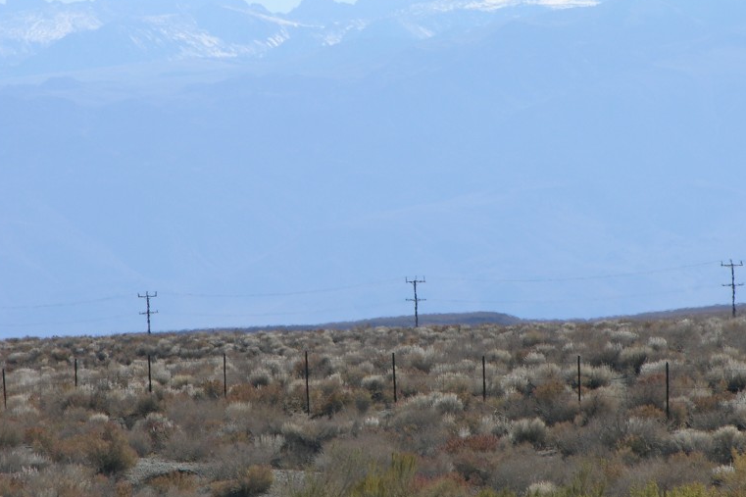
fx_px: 8121
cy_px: 189
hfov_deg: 5.3
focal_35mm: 392
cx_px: 395
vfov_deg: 3.5
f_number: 5.9
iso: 50
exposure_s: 1/352
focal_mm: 71.2
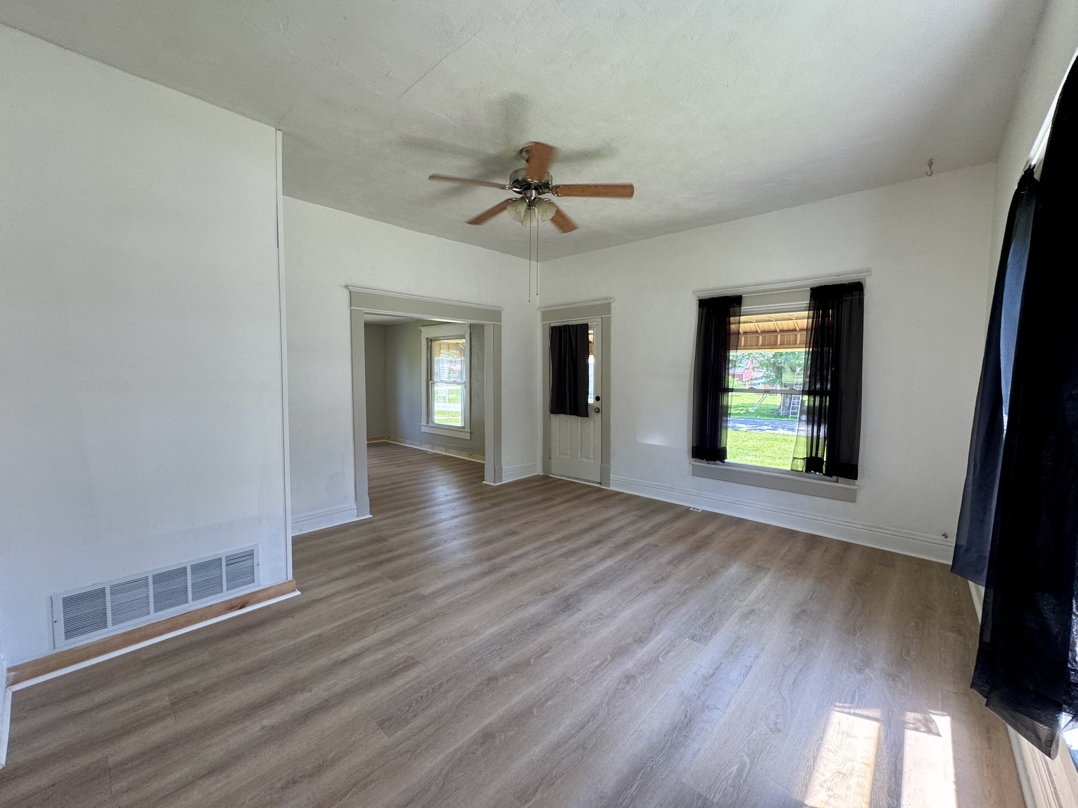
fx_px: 436
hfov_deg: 102.1
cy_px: 404
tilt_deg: -4.0
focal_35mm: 14
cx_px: 539
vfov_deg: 85.7
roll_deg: -0.6
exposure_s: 1/120
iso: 125
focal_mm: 2.22
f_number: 2.2
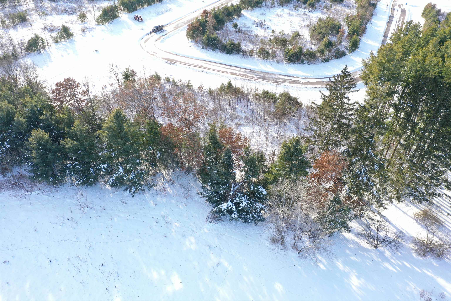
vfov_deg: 46.4
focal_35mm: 28
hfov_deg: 65.5
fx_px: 351
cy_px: 150
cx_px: 226
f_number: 4.5
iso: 100
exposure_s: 1/160
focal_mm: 10.26
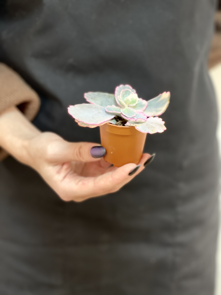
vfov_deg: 30.3
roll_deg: -0.8
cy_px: 148
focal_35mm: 64
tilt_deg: -27.7
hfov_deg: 22.9
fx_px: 545
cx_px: 110
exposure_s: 1/40
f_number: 2.2
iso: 200
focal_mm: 7.5
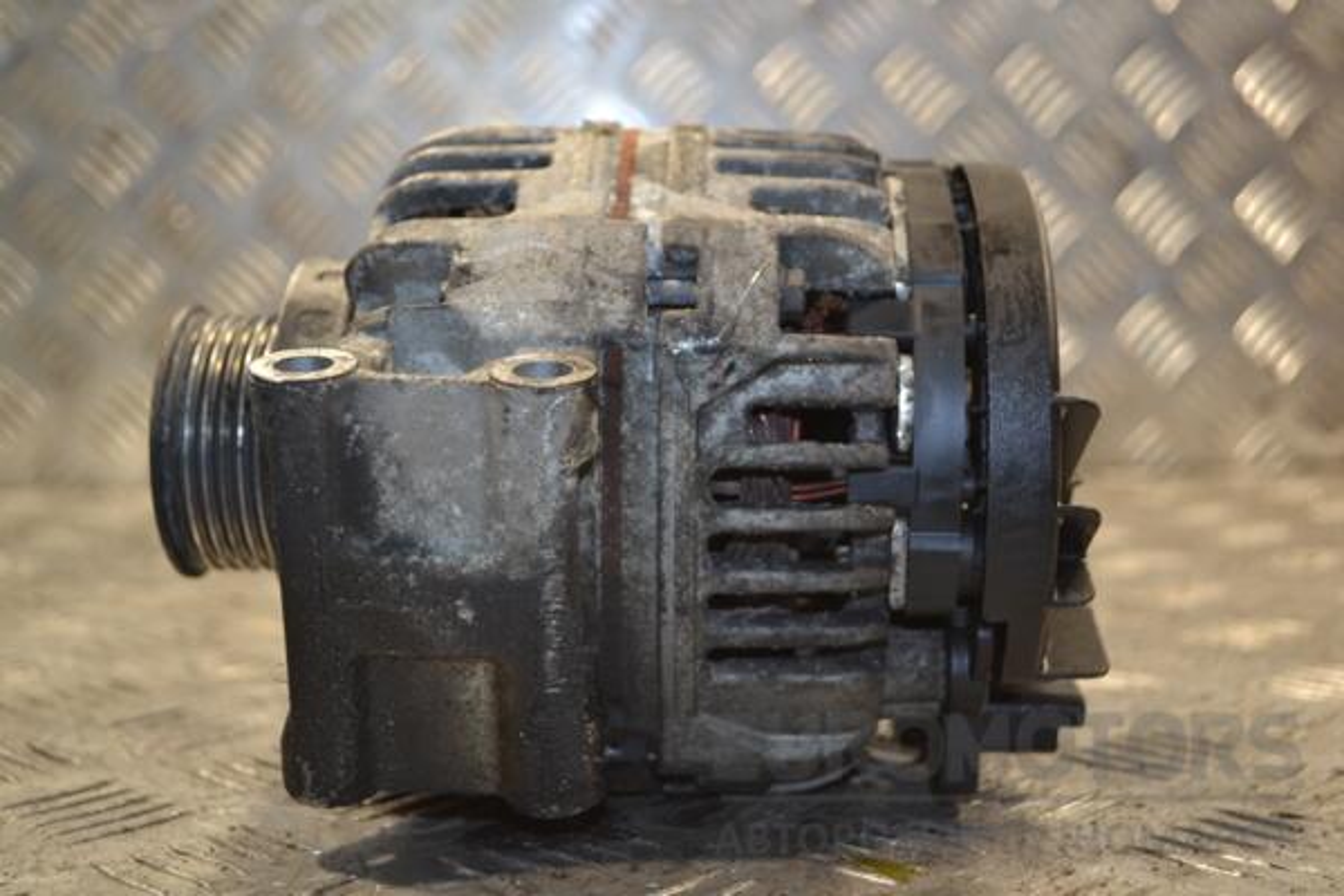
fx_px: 1792
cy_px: 448
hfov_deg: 41.1
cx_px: 672
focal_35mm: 48
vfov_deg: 28.1
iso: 320
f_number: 4.8
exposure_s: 1/60
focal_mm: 32
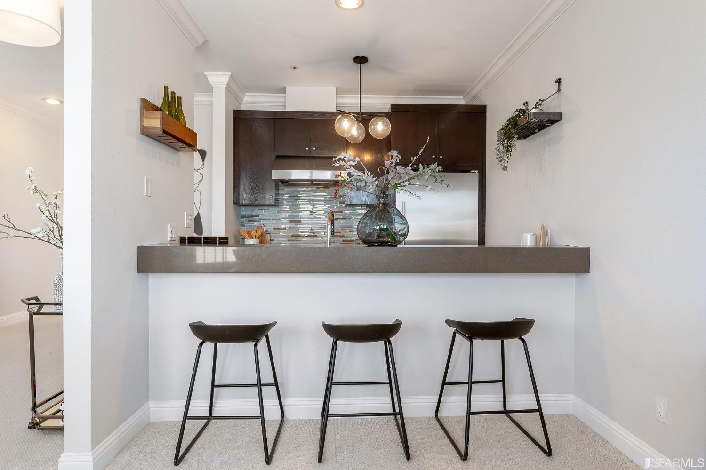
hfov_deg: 78.6
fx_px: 431
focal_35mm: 22
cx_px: 353
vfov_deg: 57.2
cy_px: 235
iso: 200
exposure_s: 1/8
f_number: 8
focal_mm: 22
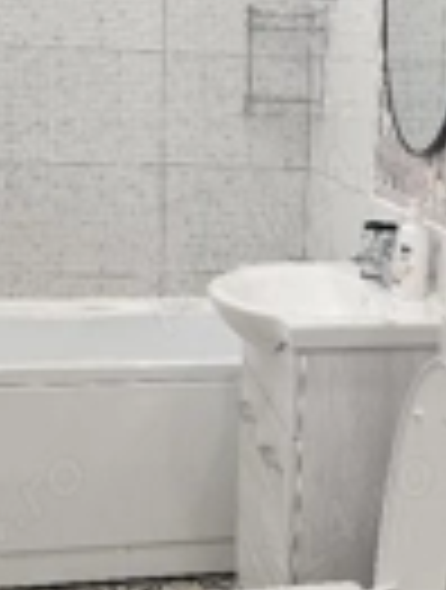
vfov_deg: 27.7
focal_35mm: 70
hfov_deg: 20.8
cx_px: 378
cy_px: 266
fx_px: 1197
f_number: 1.7
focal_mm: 6.3
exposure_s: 1/101
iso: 100
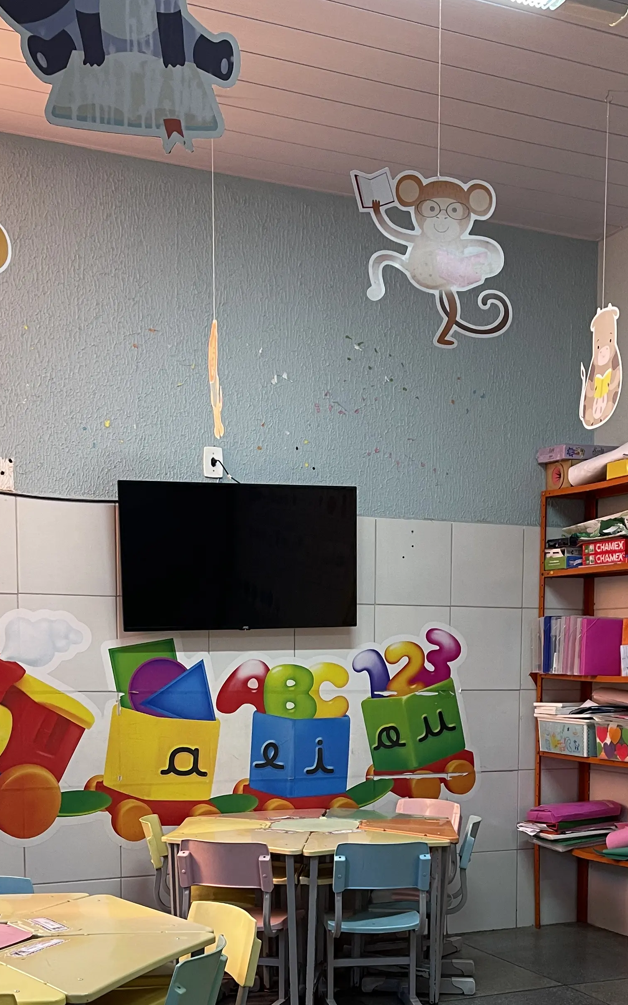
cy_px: 790
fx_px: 1205
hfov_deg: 29.1
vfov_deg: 43.4
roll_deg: -0.8
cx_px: 388
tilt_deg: -5.5
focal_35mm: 44
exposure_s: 1/60
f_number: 1.6
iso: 125
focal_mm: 5.1
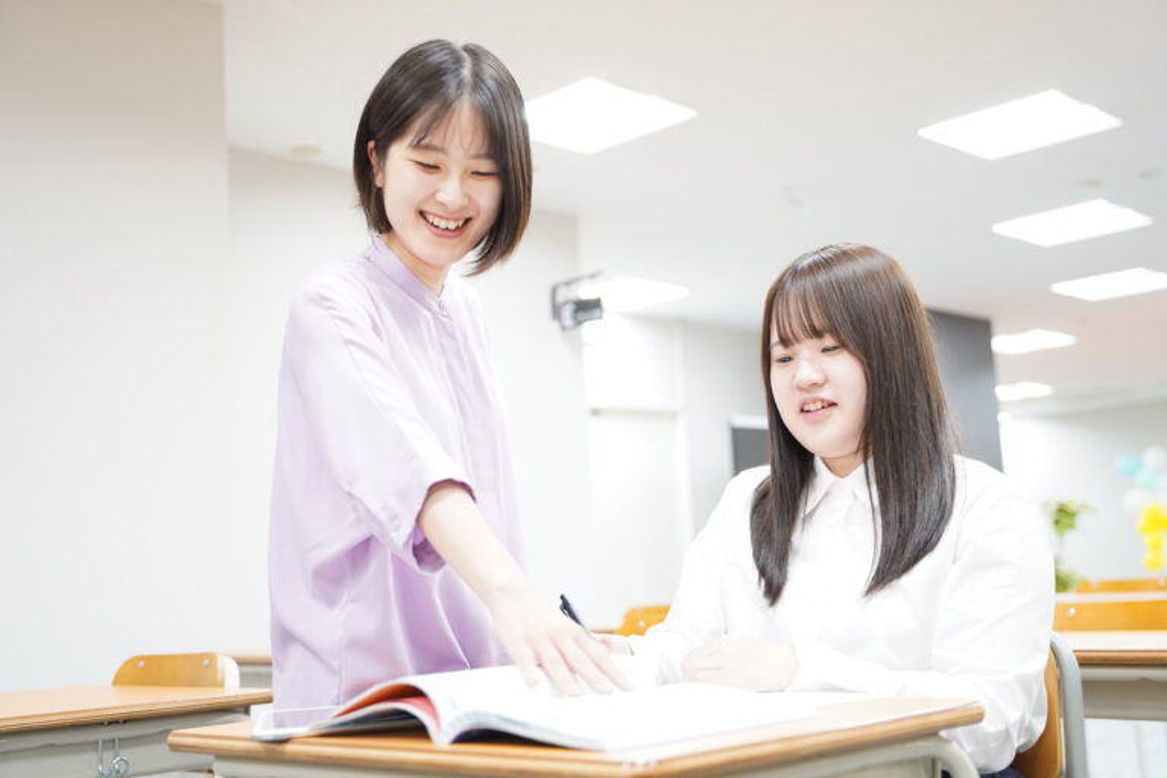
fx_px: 1394
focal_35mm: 43
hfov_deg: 45.4
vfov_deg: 31.2
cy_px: 389
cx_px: 584
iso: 200
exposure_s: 1/50
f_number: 2.8
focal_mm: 43
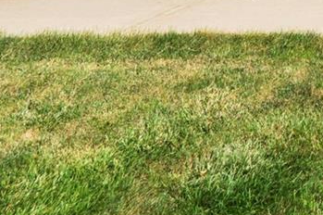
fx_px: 843
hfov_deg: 18.8
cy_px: -247
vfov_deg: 12.4
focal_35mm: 94
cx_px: 503
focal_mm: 16
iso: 400
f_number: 9
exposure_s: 1/640
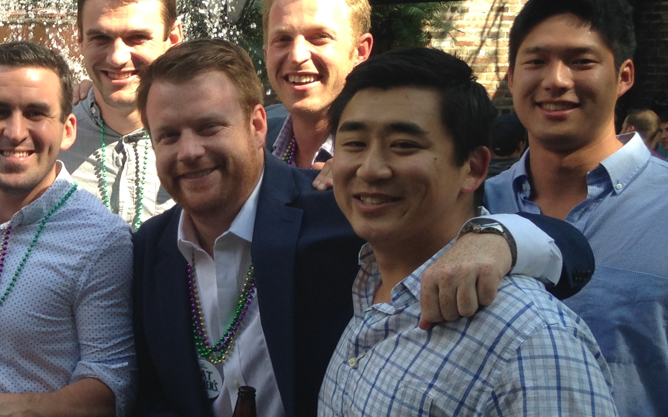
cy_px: 227
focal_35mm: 77
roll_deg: +1.3
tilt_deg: -9.4
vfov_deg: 16.9
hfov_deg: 25.4
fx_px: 1402
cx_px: -5
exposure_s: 1/444
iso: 50
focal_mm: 4.12
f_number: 2.4
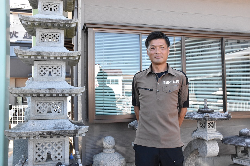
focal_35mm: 36
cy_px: 83
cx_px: 125
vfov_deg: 36.9
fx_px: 250
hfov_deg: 53.1
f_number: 11
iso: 3200
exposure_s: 1/500
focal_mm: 24
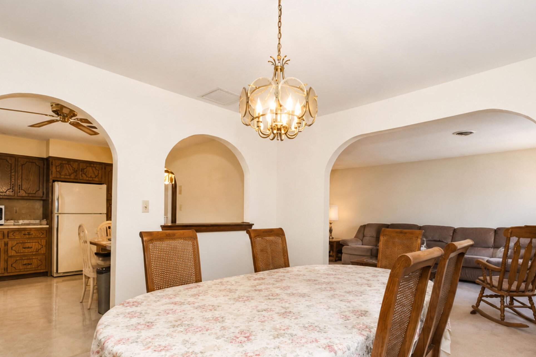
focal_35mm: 20
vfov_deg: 61.1
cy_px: 224
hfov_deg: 84.0
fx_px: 298
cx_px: 267
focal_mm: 10
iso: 2000
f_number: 7.1
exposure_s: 1/60
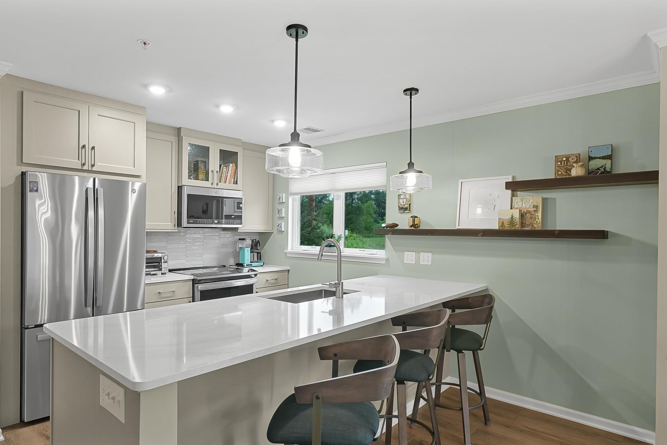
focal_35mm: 20
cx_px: 322
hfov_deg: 83.9
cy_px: 230
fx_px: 371
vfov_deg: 61.9
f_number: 10
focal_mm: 19
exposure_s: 1/6
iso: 2000
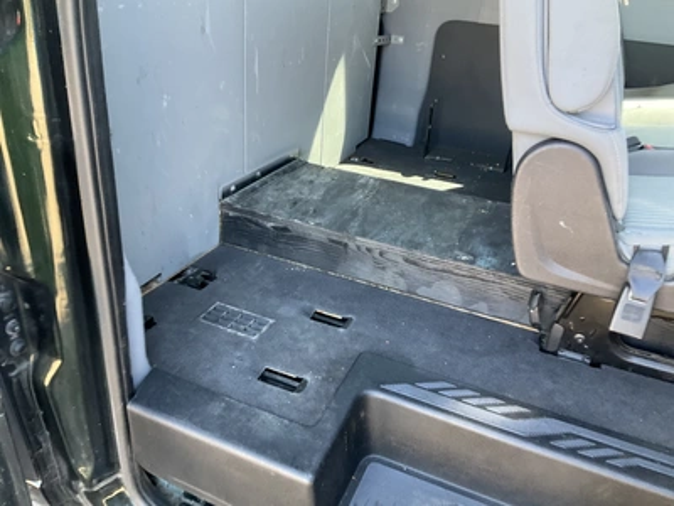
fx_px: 565
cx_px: 337
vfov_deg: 48.2
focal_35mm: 29
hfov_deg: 61.7
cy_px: 253
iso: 64
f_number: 1.8
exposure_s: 1/69
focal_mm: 3
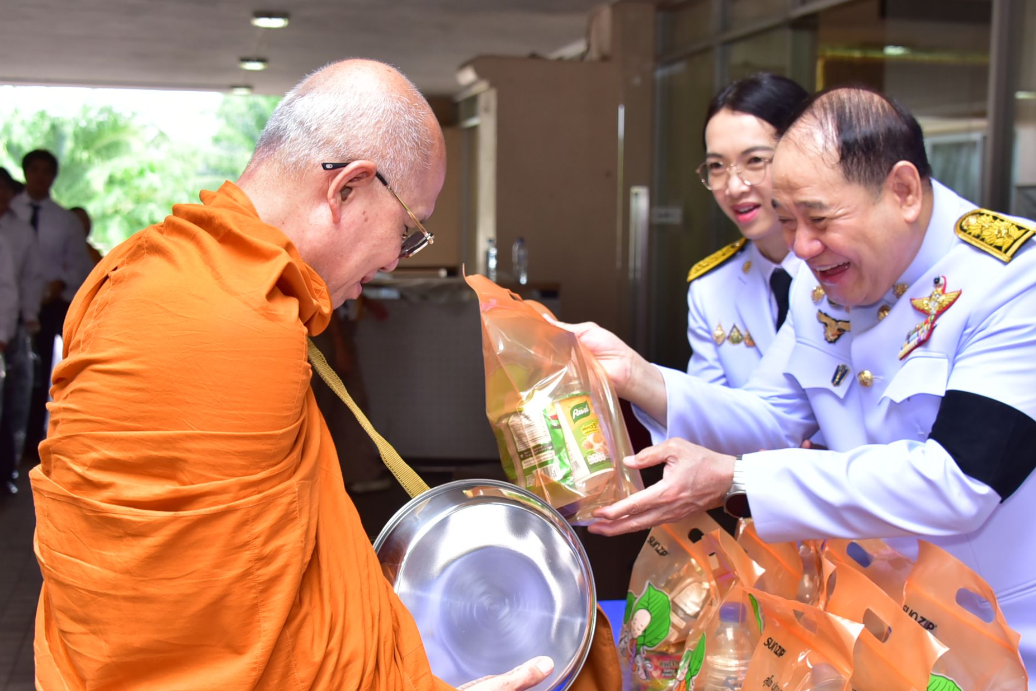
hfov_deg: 36.8
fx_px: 1554
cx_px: 572
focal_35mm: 54
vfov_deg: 25.0
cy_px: 422
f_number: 5.6
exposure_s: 1/200
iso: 1000
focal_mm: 40
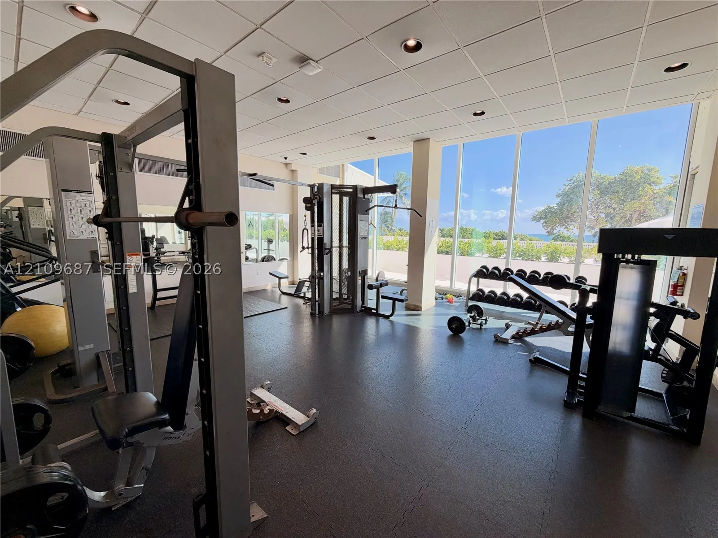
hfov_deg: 102.1
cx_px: 359
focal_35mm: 14
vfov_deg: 85.7
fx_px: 290
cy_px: 269
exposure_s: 1/120
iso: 32
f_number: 2.2
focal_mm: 2.22
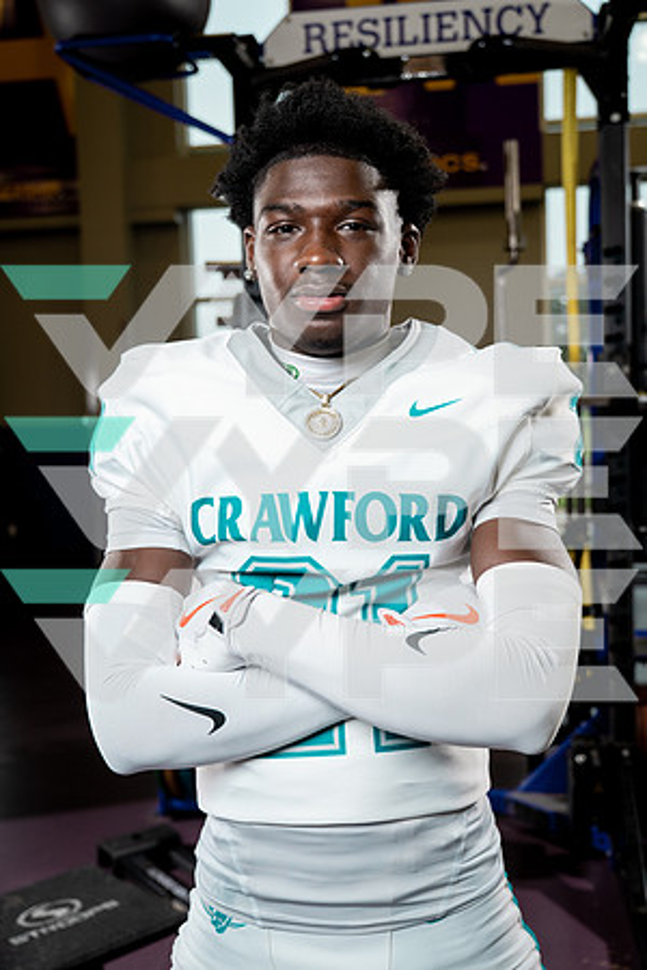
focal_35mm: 39
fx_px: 1051
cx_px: 324
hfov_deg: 34.2
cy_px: 485
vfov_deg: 49.6
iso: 640
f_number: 4
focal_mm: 39
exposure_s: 1/250
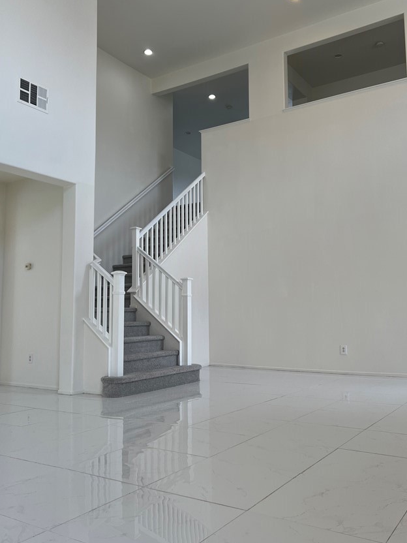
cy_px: 255
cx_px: 209
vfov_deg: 56.8
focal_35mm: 32
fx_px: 502
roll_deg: -0.7
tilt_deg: +7.7
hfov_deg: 44.2
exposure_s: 1/194
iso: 40
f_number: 1.5
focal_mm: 5.7
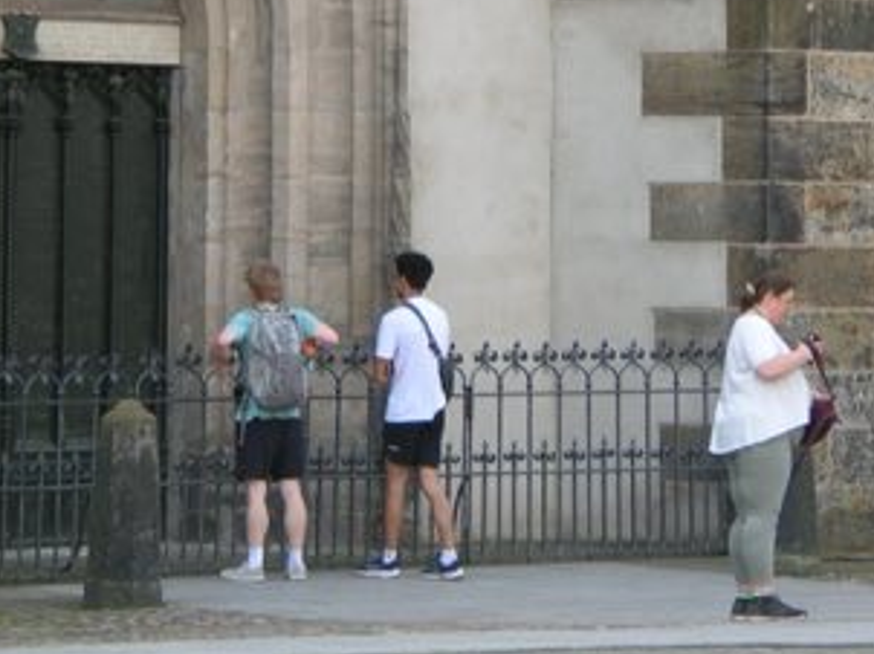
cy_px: 140
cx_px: 561
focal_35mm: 280
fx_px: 7064
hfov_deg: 7.1
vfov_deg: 5.3
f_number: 3.7
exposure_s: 1/175
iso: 50
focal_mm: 23.3
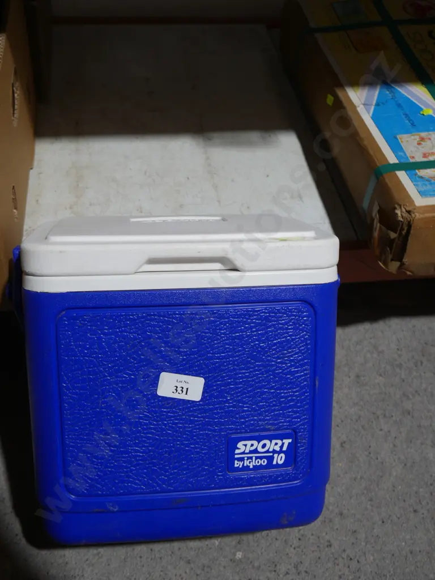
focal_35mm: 38
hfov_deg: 37.7
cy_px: 290
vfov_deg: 49.0
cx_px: 218
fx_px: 637
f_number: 4.1
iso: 250
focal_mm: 19
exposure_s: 1/60
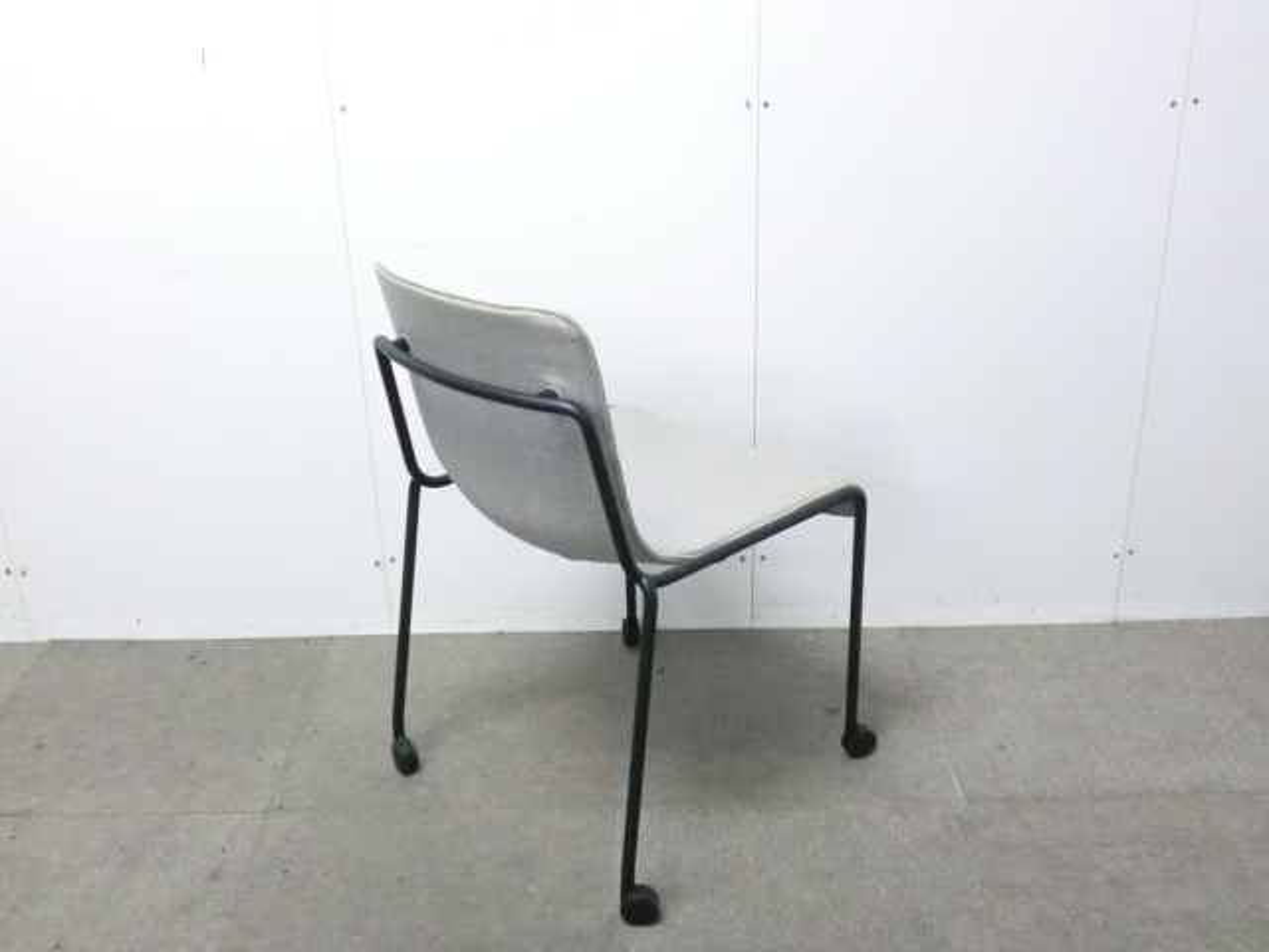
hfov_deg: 49.0
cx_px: 634
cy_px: 476
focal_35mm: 38
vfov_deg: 37.7
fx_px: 1393
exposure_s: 1/30
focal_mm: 6.9
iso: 800
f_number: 3.9
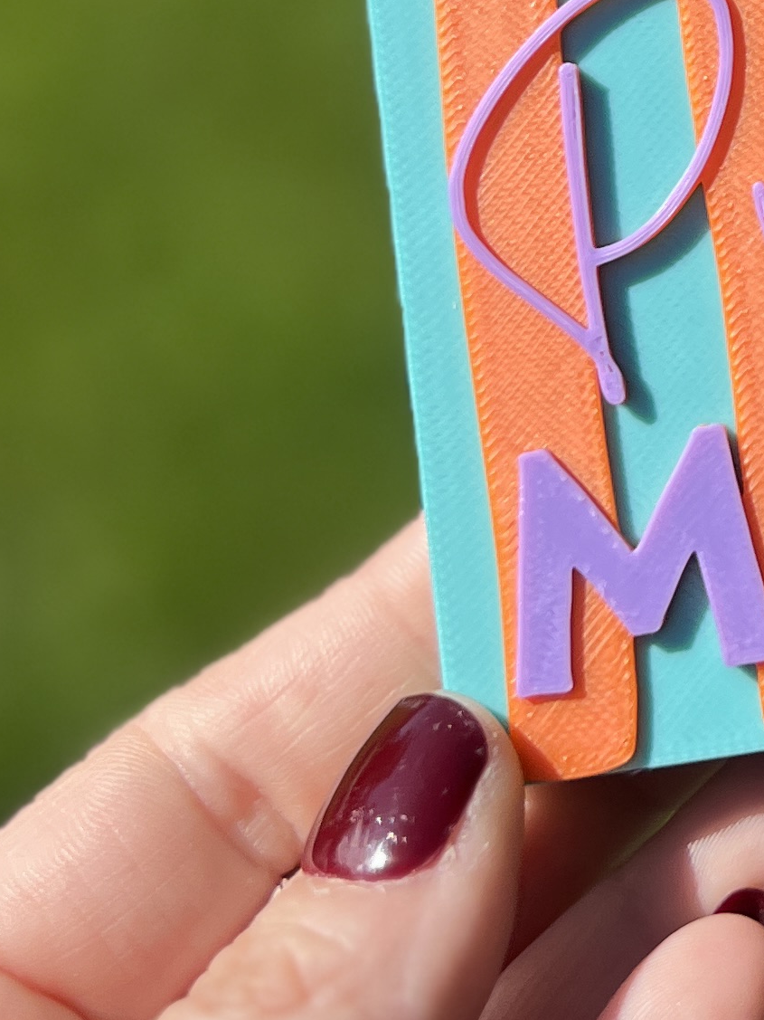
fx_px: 2737
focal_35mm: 93
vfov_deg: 20.5
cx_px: 1138
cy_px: 24
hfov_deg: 14.8
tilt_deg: -44.2
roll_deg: -7.2
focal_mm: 5.7
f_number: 1.5
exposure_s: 1/3831
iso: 50
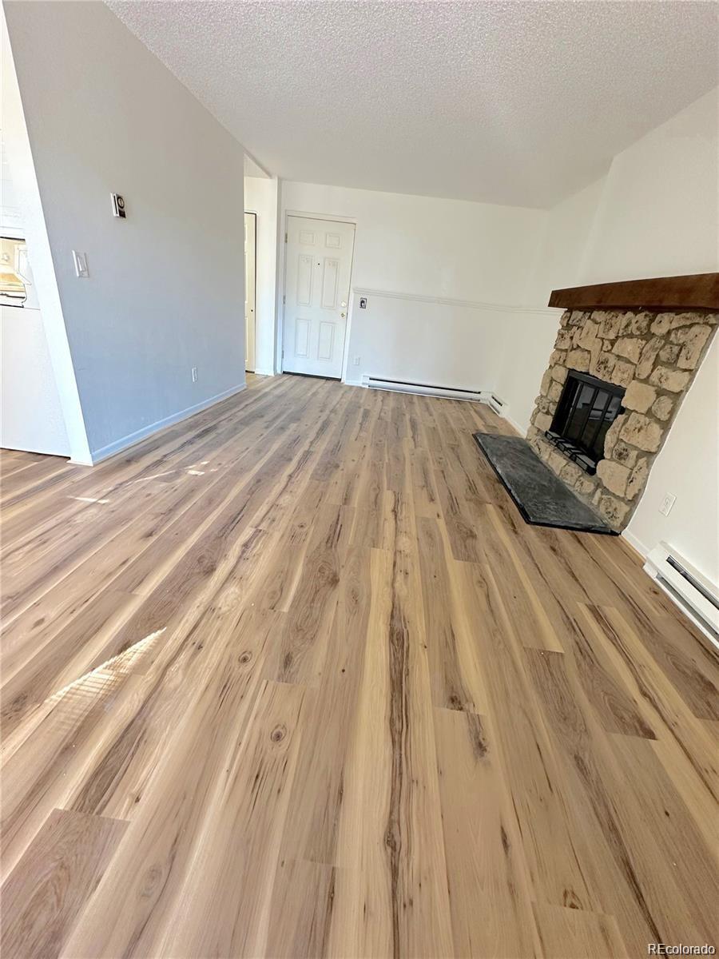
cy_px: 480
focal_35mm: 14
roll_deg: -7.8
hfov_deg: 85.7
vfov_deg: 102.1
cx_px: 360
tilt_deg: -24.6
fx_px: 388
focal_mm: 2.22
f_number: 2.2
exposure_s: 1/60
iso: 200
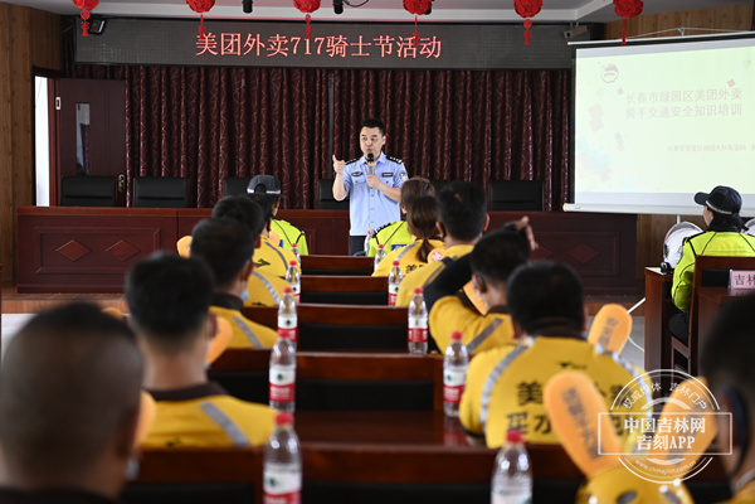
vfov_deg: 19.5
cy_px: 252
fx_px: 1468
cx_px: 378
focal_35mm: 70
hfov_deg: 28.8
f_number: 2.8
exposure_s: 1/60
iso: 640
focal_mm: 70
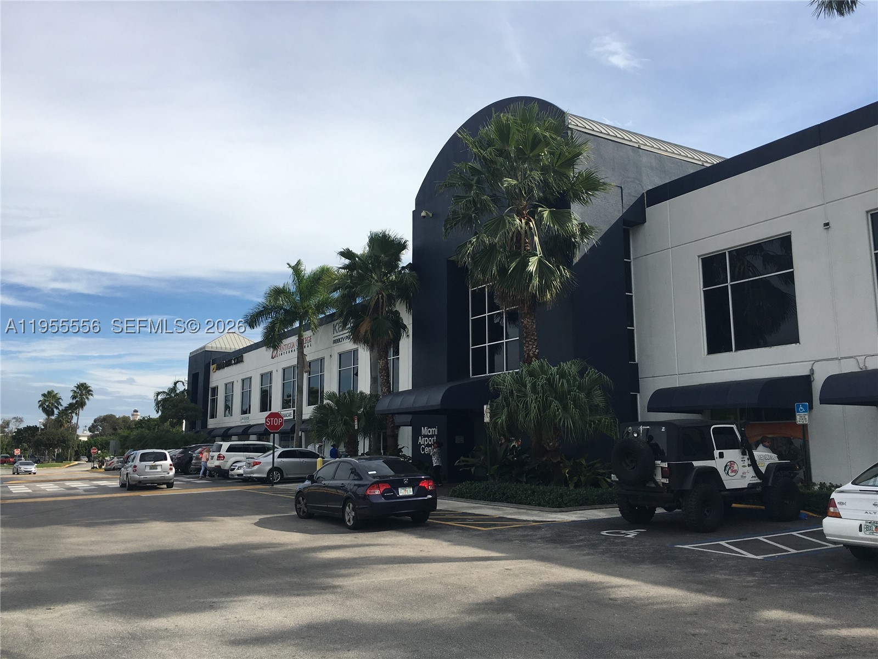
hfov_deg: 61.7
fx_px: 736
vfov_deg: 48.2
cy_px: 330
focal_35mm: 29
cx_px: 439
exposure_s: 1/1923
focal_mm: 4.15
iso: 25
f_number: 2.2
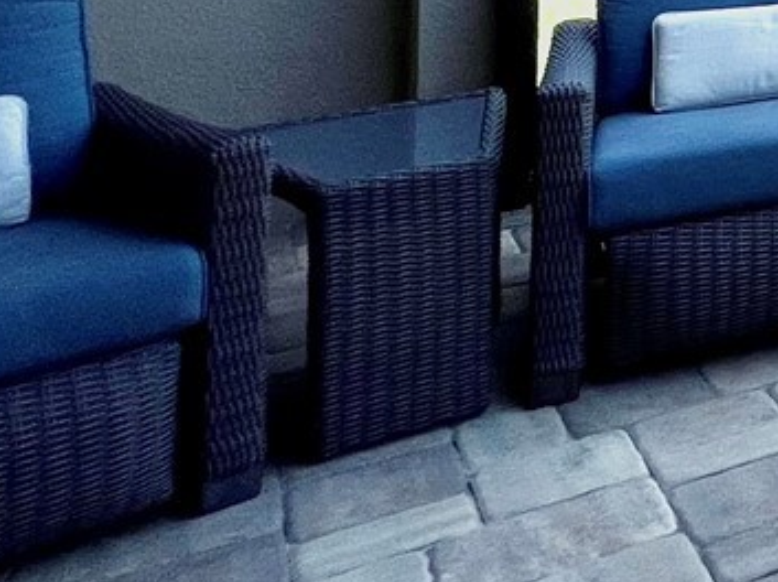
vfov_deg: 20.9
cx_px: 1627
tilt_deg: -0.8
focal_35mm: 59
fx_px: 1325
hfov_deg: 18.2
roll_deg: -0.1
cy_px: -302
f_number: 1.8
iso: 32
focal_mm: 1.57
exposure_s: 1/504
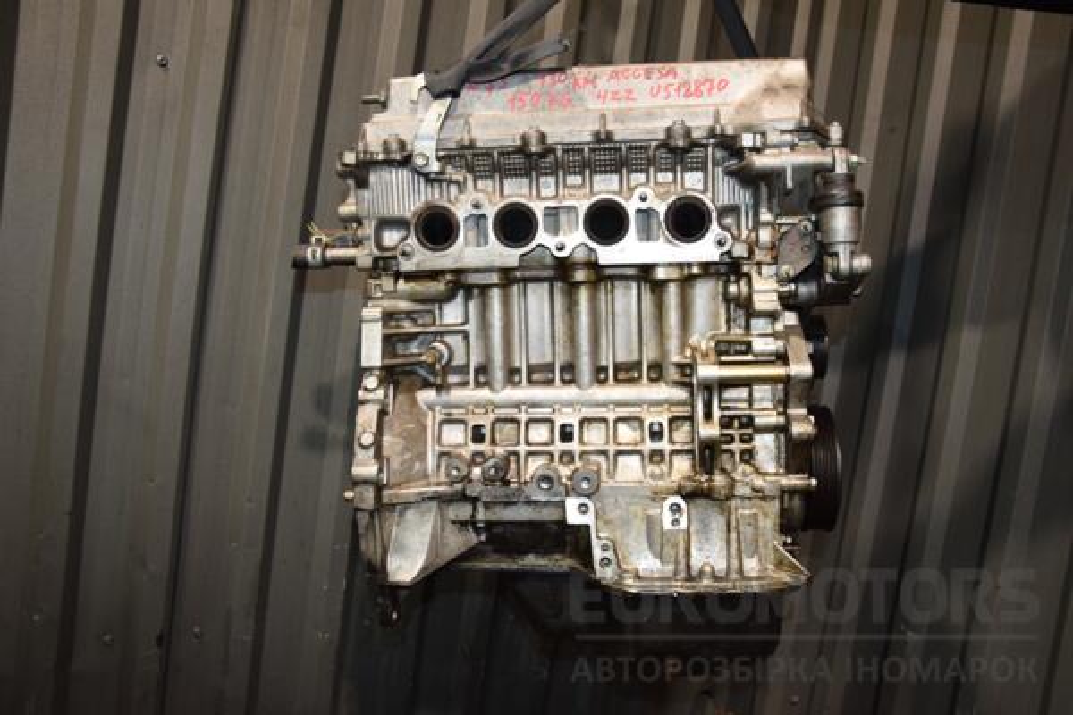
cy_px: 358
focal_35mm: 32
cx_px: 536
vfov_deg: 41.7
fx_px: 939
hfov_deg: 59.5
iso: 800
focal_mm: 21
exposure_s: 1/60
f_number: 5
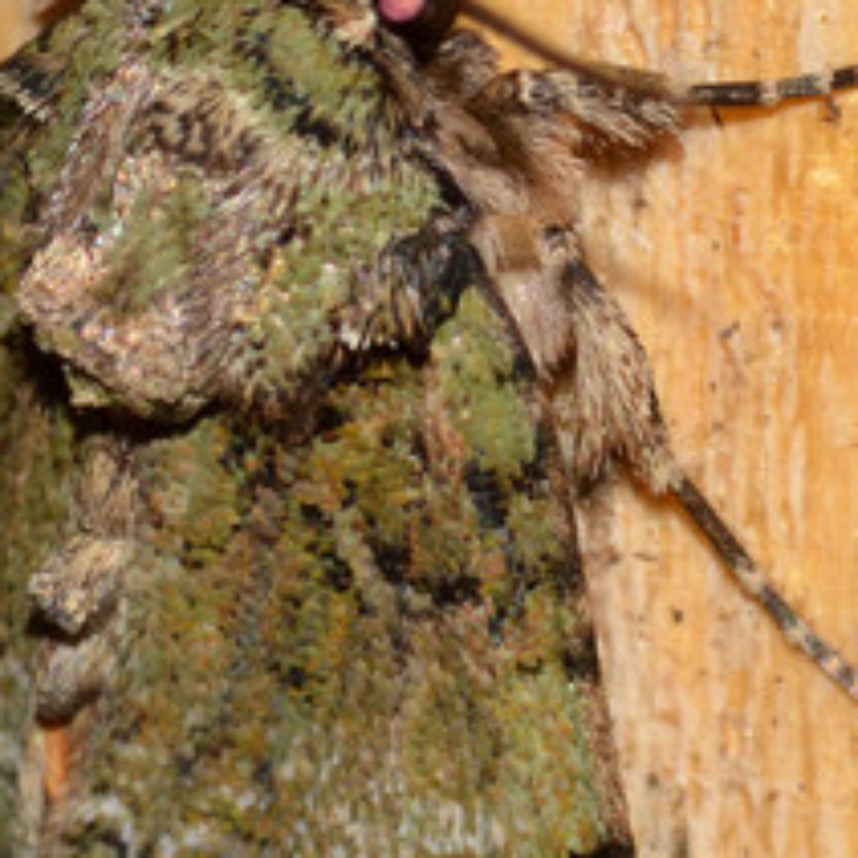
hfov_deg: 4.5
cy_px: 480
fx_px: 10852
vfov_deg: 4.5
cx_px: 159
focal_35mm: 387
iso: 100
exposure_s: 1/200
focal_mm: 100
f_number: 18
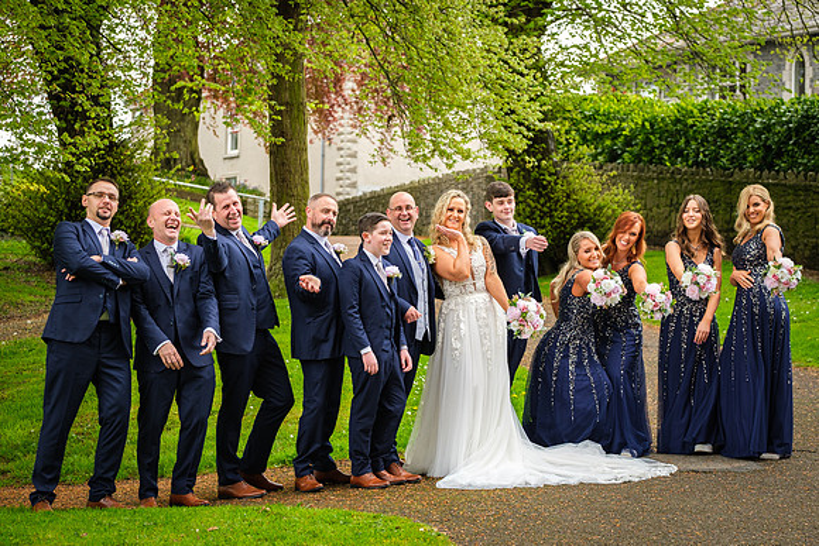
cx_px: 436
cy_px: 271
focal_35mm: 87
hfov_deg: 23.4
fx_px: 1975
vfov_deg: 15.8
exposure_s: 1/500
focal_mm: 52
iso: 320
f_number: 2.8
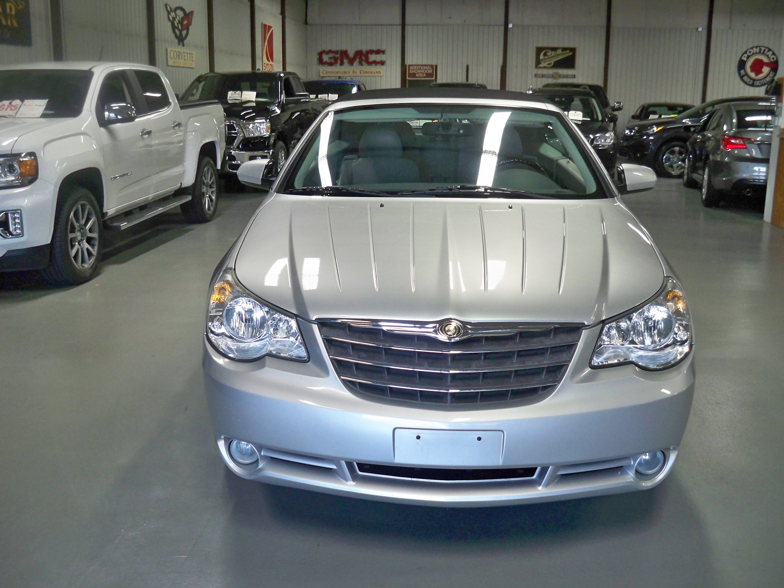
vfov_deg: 40.7
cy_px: 294
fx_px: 793
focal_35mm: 35
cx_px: 392
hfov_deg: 52.6
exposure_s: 1/60
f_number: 3.1
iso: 250
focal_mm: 6.3
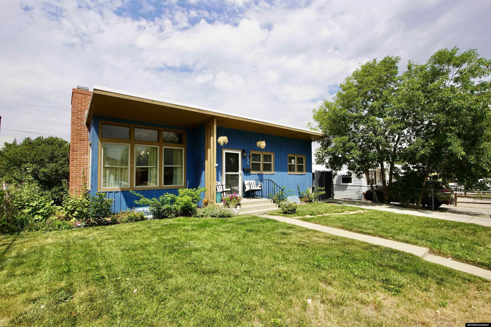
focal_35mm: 16
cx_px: 246
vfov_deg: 73.7
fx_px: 218
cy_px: 164
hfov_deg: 96.7
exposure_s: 1/160
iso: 100
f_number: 10
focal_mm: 11
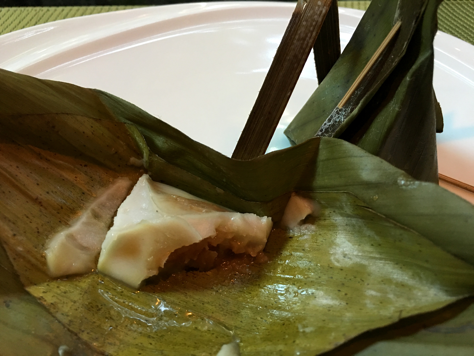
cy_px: 178
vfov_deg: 48.2
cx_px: 237
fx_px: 397
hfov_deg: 61.7
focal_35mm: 29
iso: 80
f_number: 2.2
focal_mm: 4.15
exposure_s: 1/10
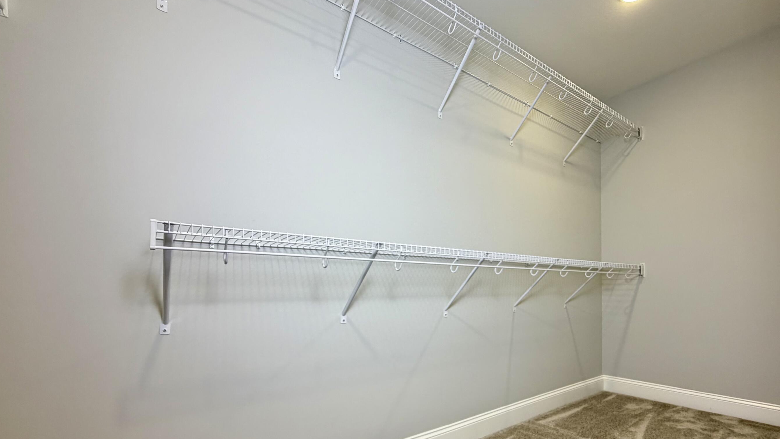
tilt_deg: -0.4
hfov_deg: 95.8
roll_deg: +0.9
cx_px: 412
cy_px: 295
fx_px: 352
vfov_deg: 62.3
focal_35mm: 17
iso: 200
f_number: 2.2
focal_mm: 2.22
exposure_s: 1/60
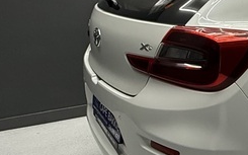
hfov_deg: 28.9
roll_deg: +0.0
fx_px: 419
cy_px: 40
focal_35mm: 62
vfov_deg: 20.8
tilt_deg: -9.6
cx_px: 293
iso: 200
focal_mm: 2.22
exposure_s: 1/100
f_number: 2.2
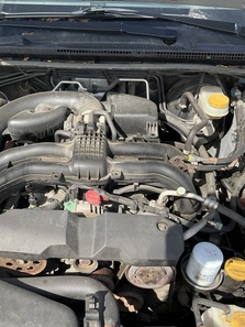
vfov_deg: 47.8
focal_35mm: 39
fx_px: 368
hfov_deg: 36.4
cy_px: 164
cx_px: 77
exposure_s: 1/635
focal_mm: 3
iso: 25
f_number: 1.8
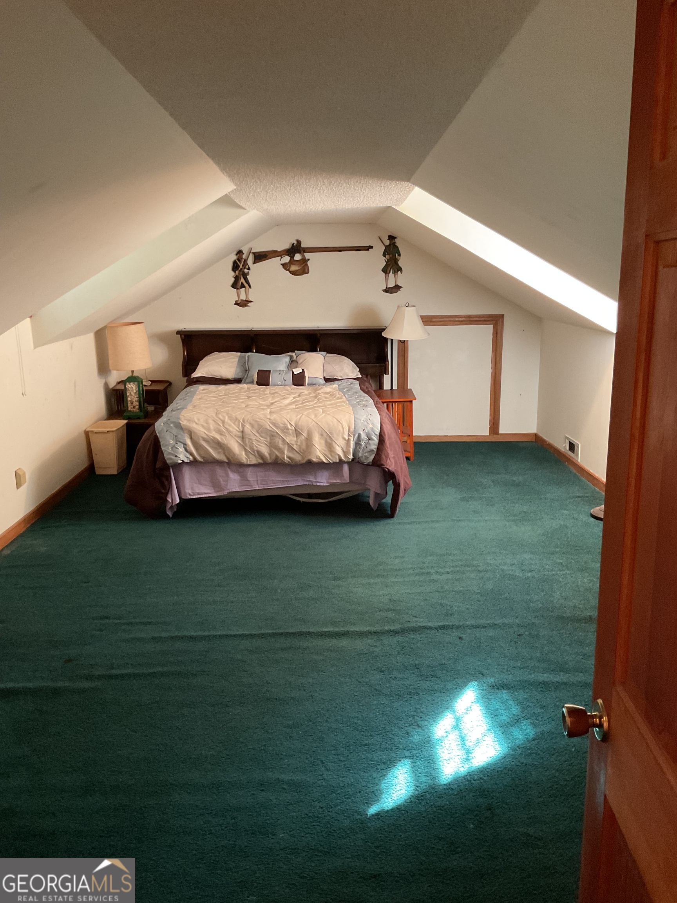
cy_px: 452
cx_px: 338
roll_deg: +0.4
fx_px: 756
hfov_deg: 48.2
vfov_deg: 61.7
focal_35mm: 29
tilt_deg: -11.9
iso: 320
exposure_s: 1/30
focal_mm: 3
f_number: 1.8
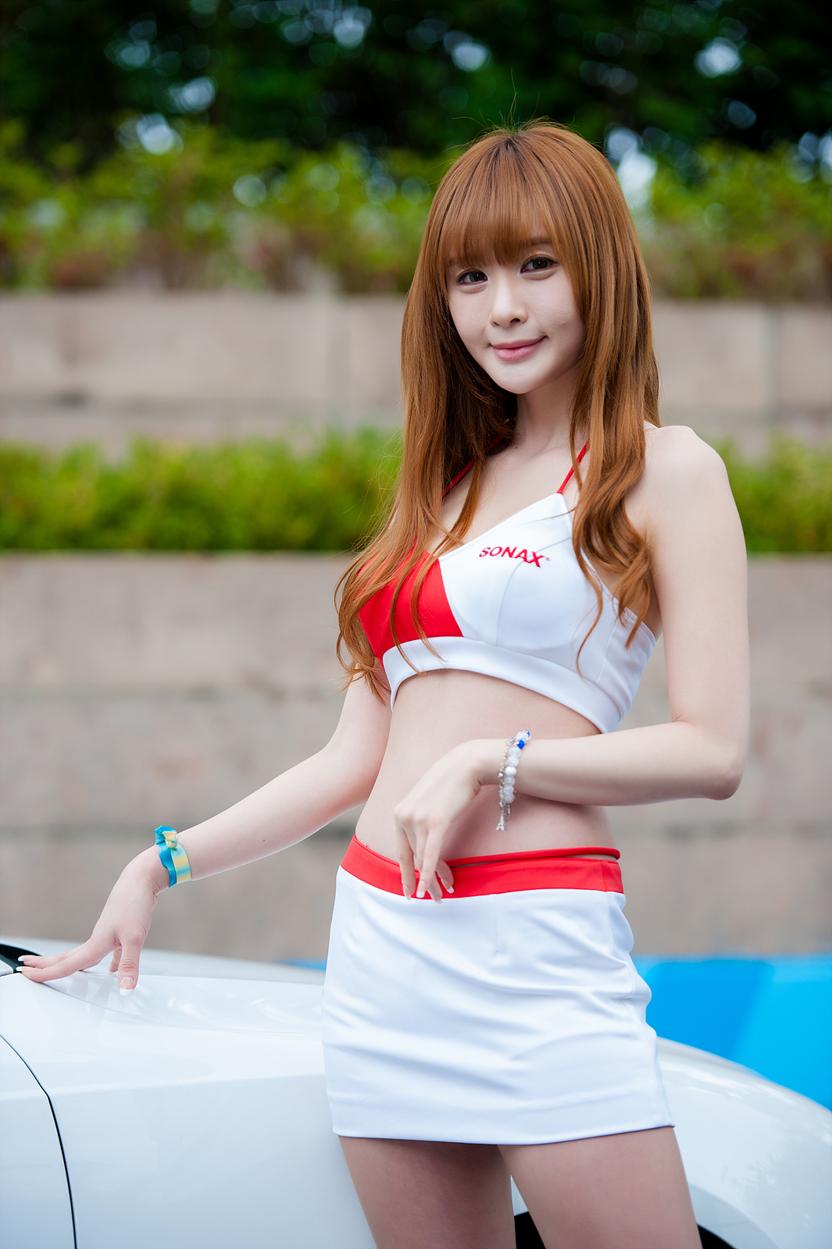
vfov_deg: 16.8
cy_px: 624
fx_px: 4234
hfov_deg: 11.2
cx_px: 416
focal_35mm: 122
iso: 160
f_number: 2.8
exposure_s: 1/640
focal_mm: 122
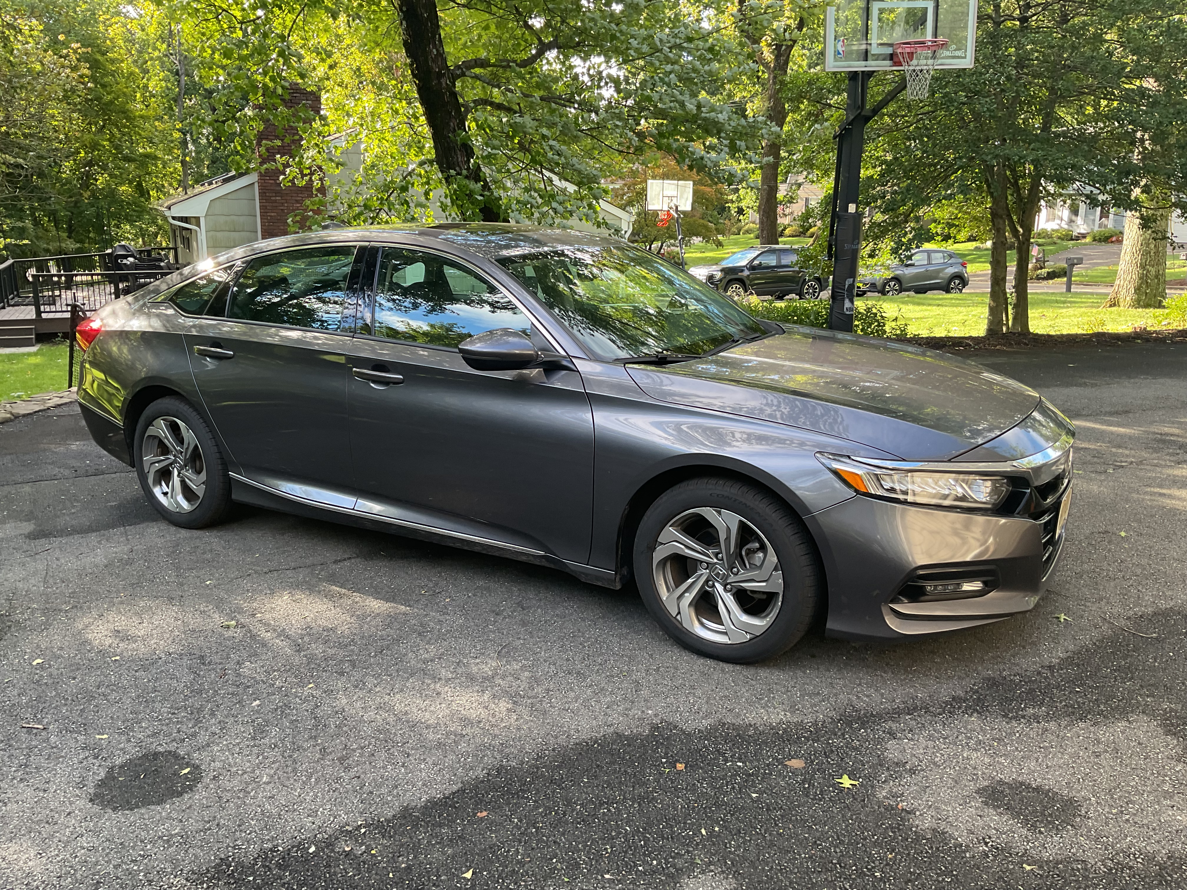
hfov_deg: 61.7
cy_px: 445
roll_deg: +0.2
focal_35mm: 29
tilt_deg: -13.7
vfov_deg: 48.2
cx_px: 594
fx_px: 994
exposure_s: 1/120
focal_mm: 3
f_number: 1.8
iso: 32
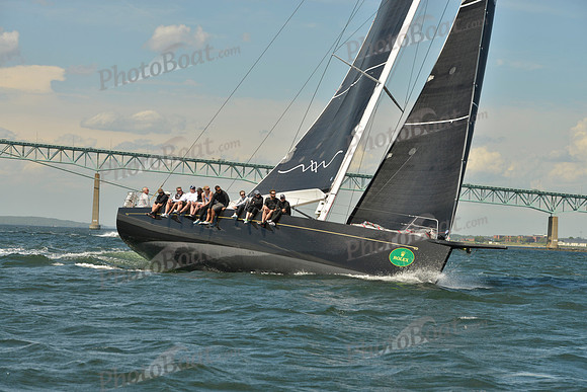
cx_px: 294
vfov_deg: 14.0
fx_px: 1598
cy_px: 196
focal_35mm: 98
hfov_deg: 20.8
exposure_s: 1/1600
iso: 280
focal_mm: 98
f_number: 8
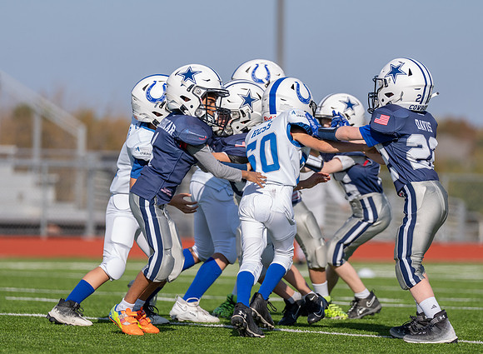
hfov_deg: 6.2
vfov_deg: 4.5
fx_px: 4482
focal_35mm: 324
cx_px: 260
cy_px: 188
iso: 100
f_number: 2.8
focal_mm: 200
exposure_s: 1/2000
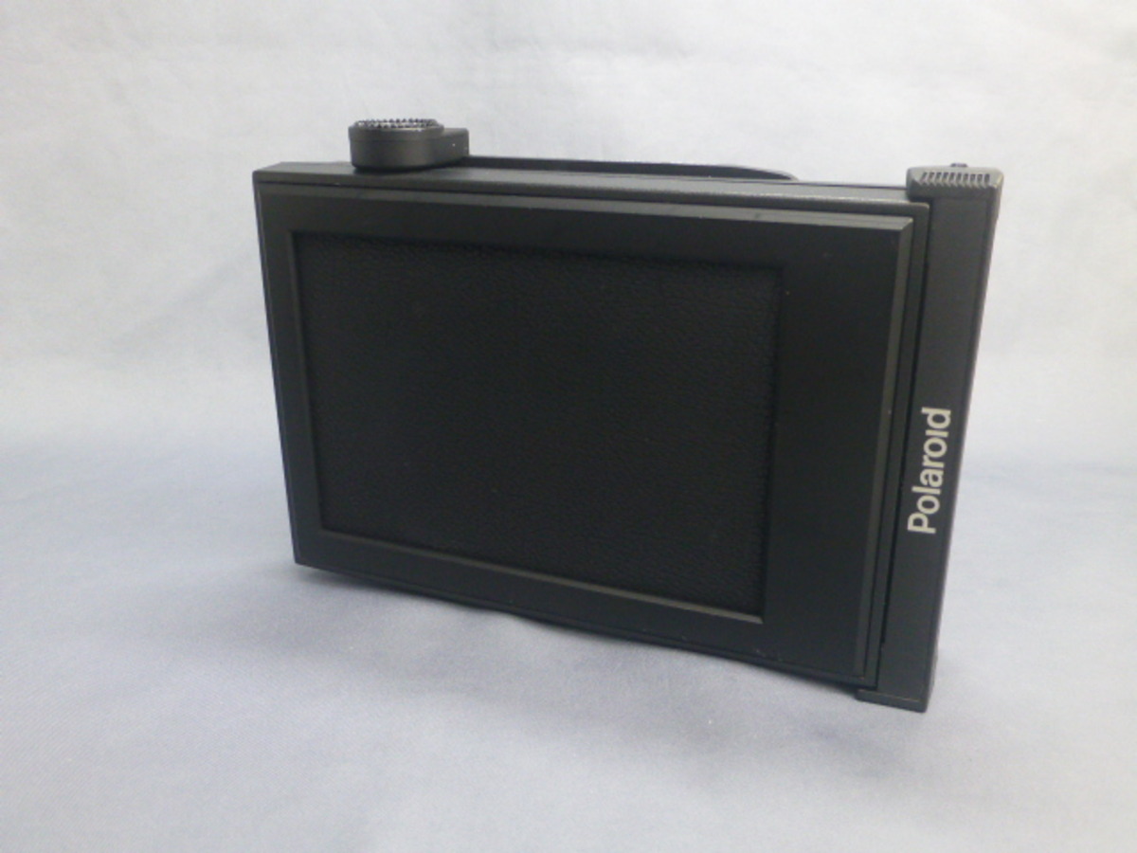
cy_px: 426
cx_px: 568
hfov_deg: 60.0
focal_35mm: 30
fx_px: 985
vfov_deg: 46.8
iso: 400
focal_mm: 5.4
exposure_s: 1/20
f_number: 3.6
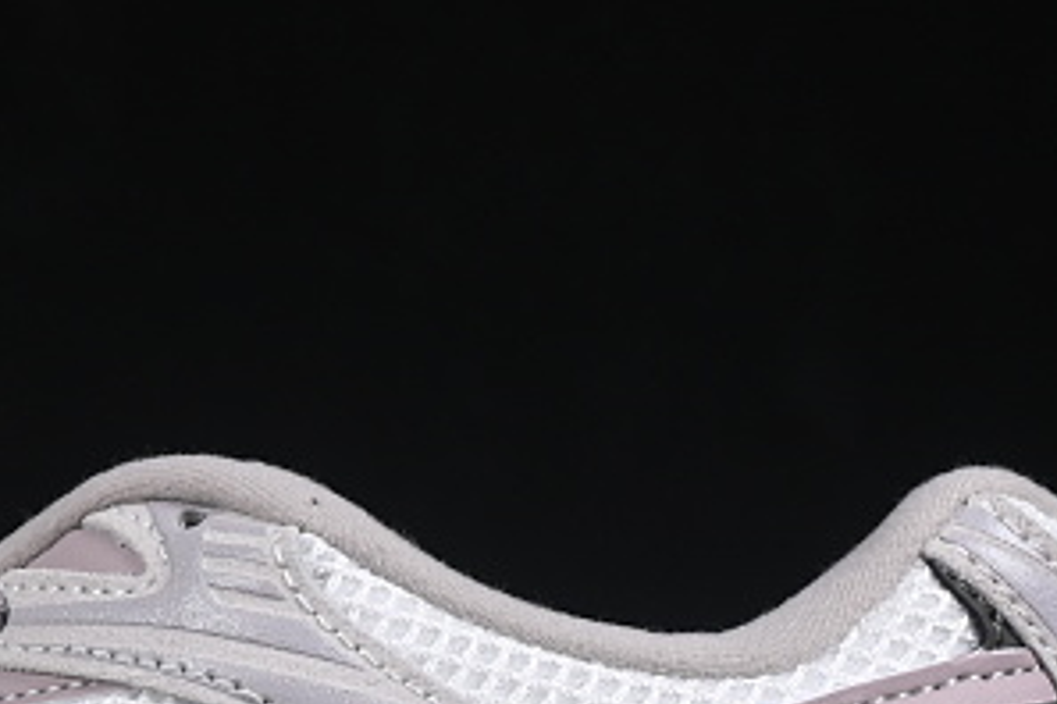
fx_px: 8015
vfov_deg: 5.0
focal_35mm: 273
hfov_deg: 7.5
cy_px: 729
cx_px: 71
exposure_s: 1/80
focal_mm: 50
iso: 160
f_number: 8
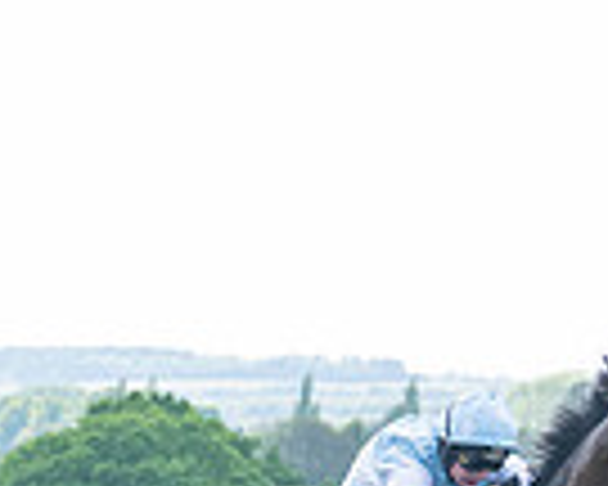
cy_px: 697
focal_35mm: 403
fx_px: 7252
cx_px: -769
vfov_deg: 3.8
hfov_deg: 4.7
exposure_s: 1/3200
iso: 1250
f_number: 4
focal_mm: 70
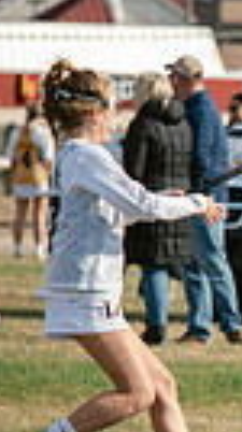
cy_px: 285
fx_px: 10409
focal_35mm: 909
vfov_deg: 2.4
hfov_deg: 1.3
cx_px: 858
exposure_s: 1/1600
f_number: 5
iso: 250
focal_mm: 200
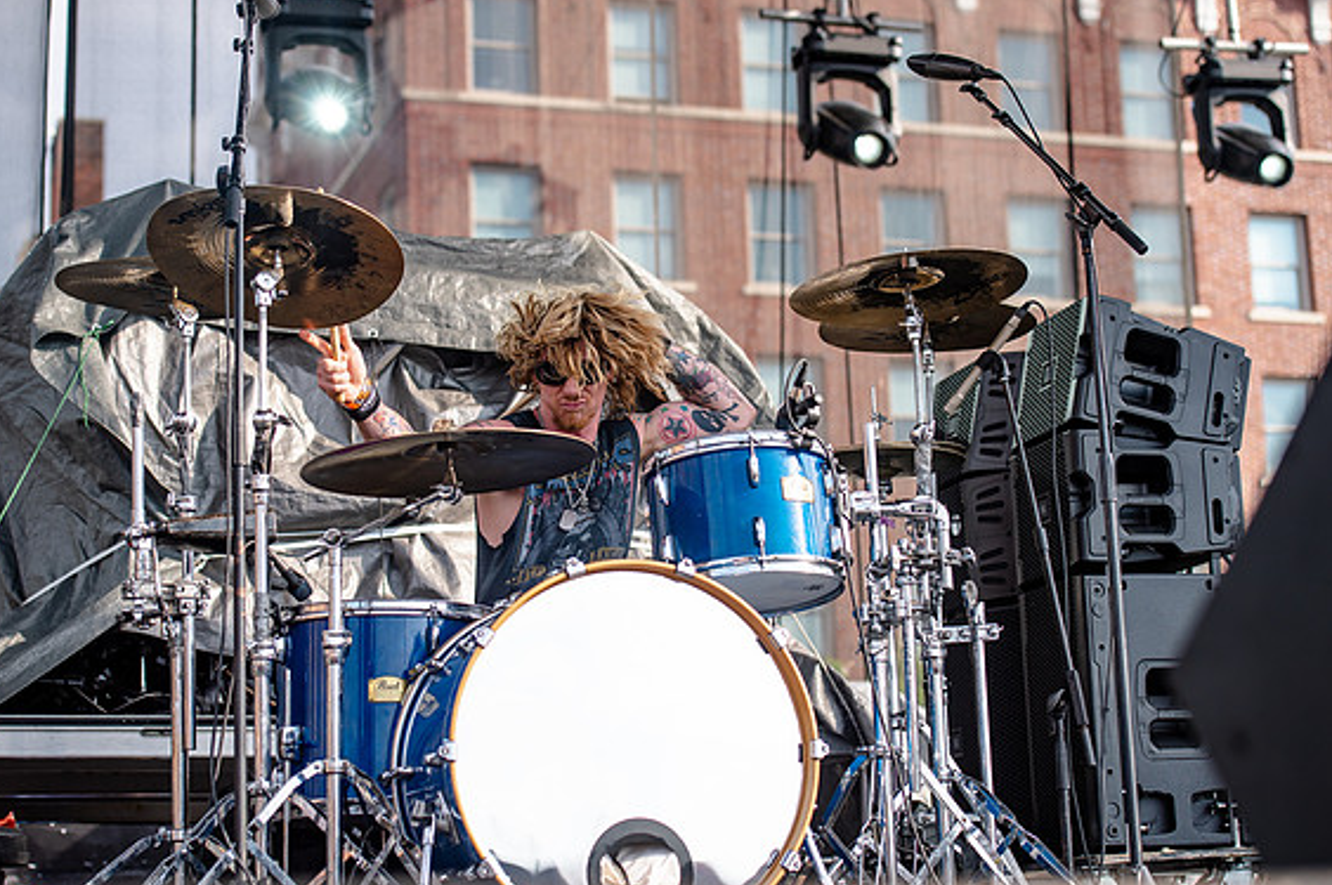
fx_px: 2662
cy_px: 444
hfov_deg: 28.1
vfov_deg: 18.9
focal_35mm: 72
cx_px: 652
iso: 125
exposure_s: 1/800
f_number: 4
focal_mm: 70
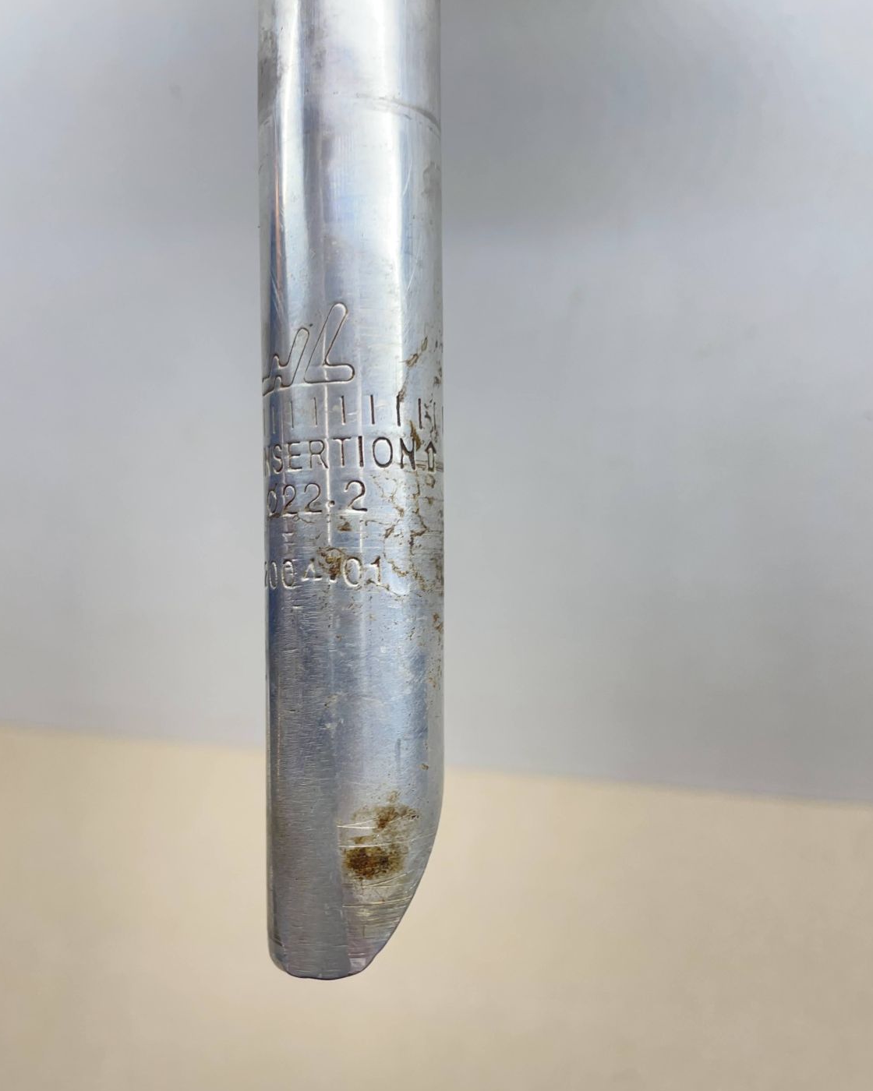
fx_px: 937
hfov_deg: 50.0
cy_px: 609
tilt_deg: -48.9
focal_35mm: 29
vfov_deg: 60.3
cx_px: 435
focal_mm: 4.2
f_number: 1.6
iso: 64
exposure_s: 1/100
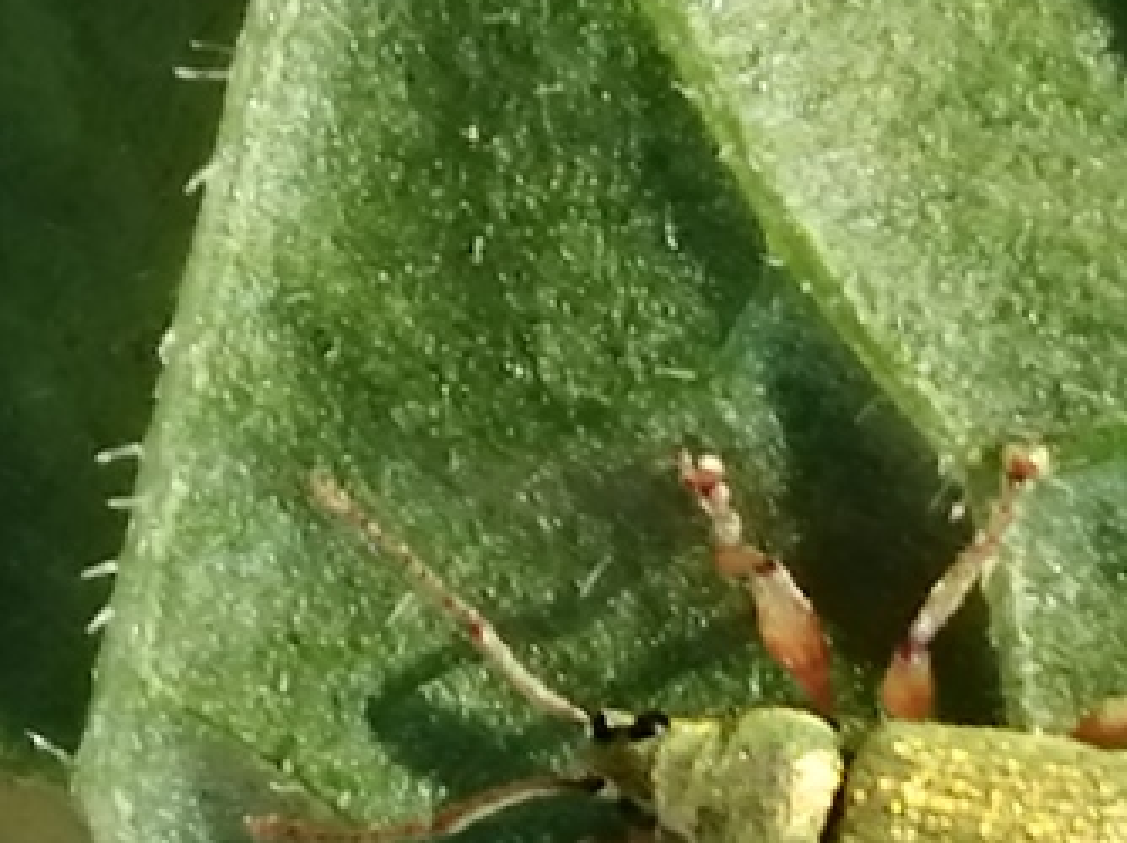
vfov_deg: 5.6
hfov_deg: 7.5
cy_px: 543
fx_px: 8654
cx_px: 589
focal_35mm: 266
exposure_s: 1/226
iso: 50
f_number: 1.8
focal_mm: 3.46
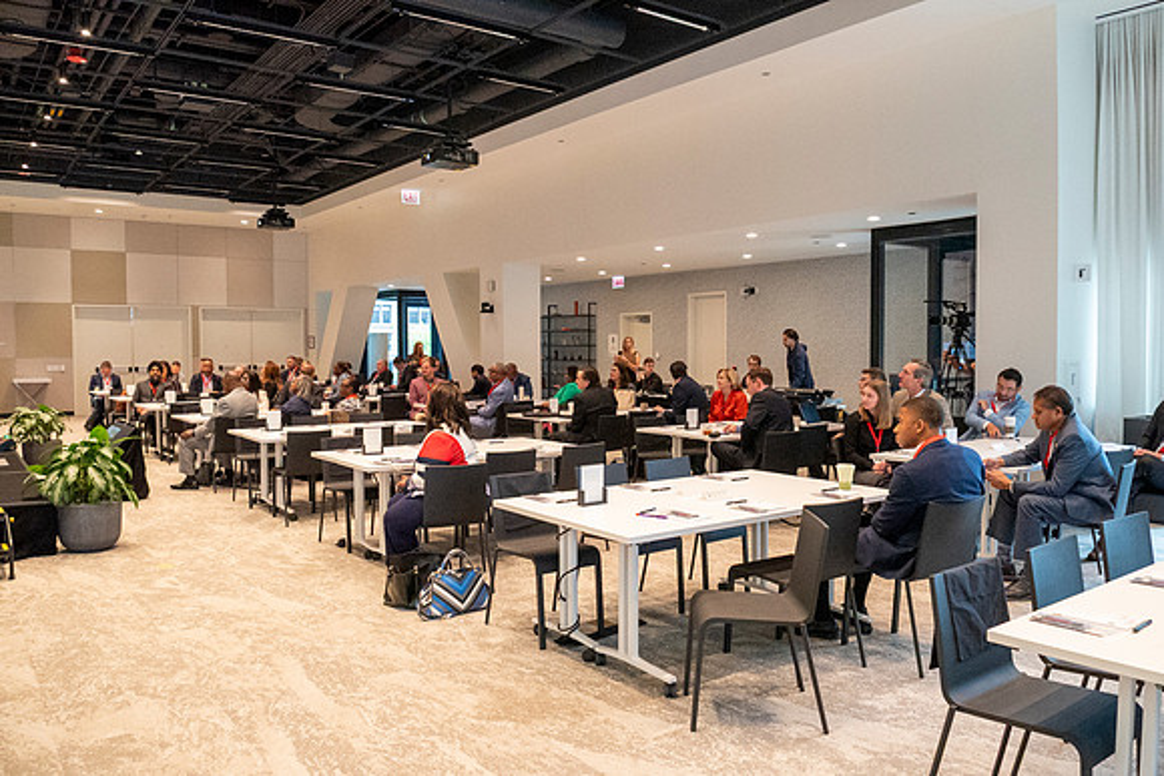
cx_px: 582
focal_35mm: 27
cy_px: 388
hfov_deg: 67.4
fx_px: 873
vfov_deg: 48.0
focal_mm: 18
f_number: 5.6
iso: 5000
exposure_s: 1/100
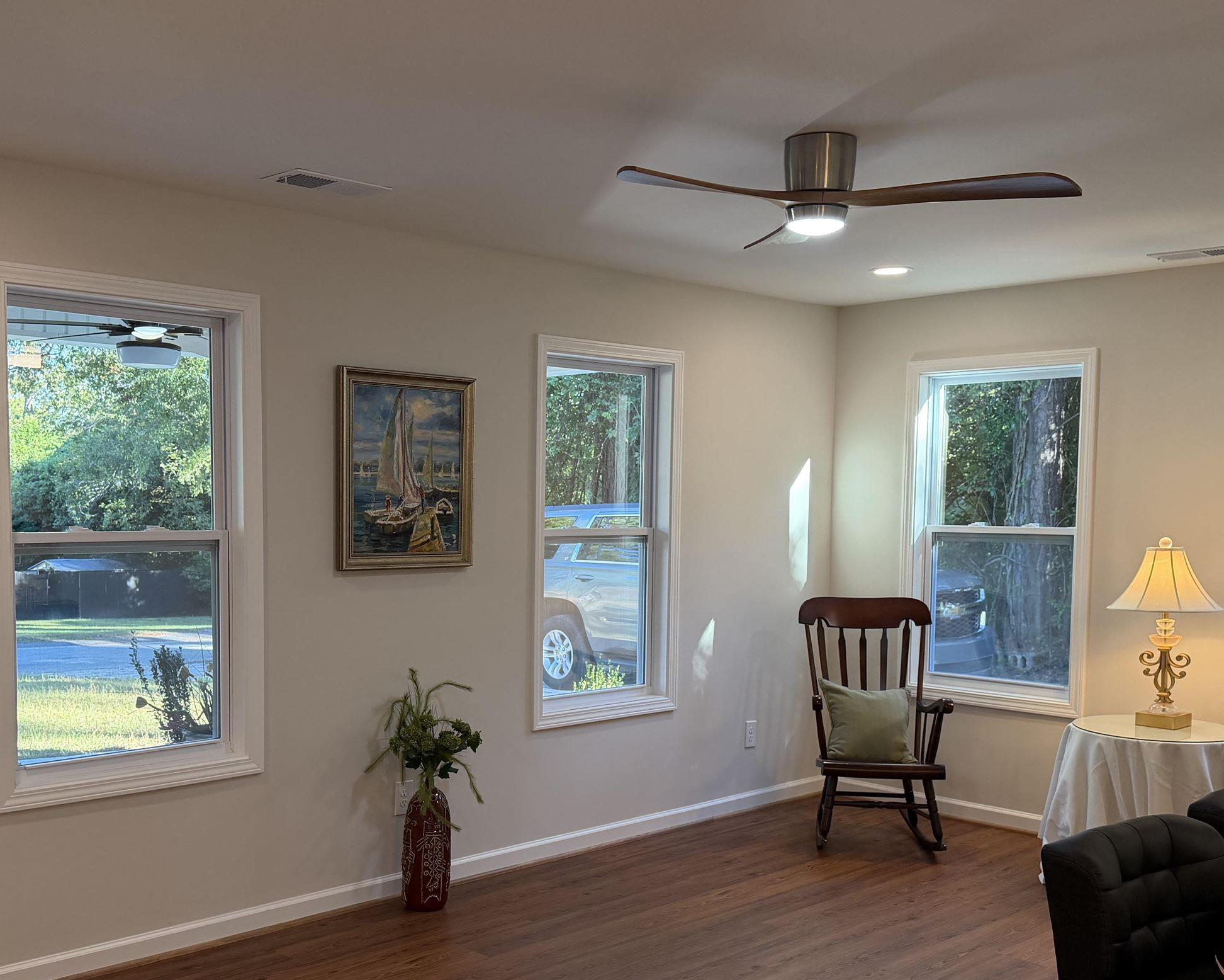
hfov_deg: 48.9
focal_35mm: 37
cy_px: 584
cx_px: 529
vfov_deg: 40.0
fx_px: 1340
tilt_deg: -4.1
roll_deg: -0.5
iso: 200
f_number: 1.78
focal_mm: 6.76
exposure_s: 1/163
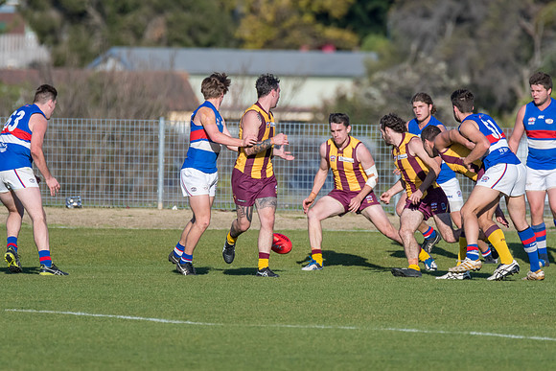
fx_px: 14314
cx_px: 278
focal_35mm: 927
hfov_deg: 2.2
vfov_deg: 1.5
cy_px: 186
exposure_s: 1/3200
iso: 800
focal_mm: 600
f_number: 8
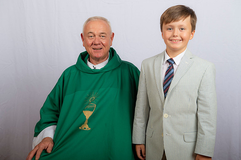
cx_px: 120
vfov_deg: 24.2
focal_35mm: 56
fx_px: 375
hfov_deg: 35.7
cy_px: 80
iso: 320
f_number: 8
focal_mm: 56
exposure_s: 1/200
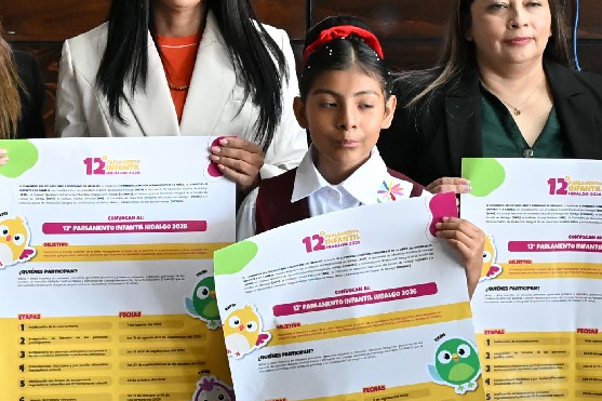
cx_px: 373
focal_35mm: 138
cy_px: -6
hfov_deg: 14.9
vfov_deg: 9.9
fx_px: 2307
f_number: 8
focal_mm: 32
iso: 3200
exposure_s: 1/50
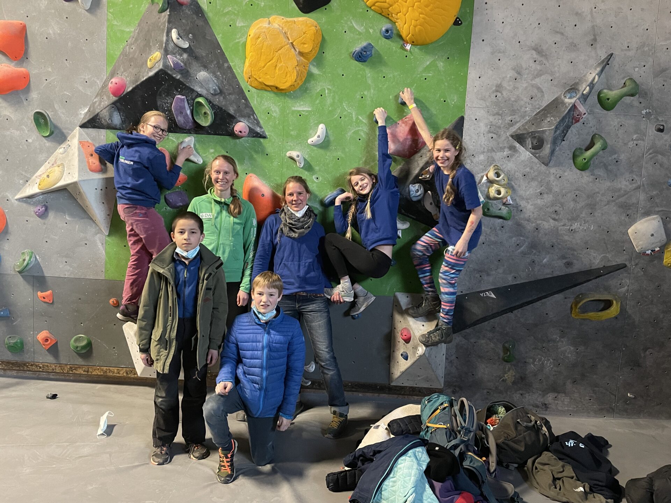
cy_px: 252
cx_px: 336
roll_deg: -3.1
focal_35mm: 26
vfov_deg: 53.1
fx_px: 504
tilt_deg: -5.0
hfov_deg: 67.3
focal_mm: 4.2
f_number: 1.6
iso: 640
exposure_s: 1/25
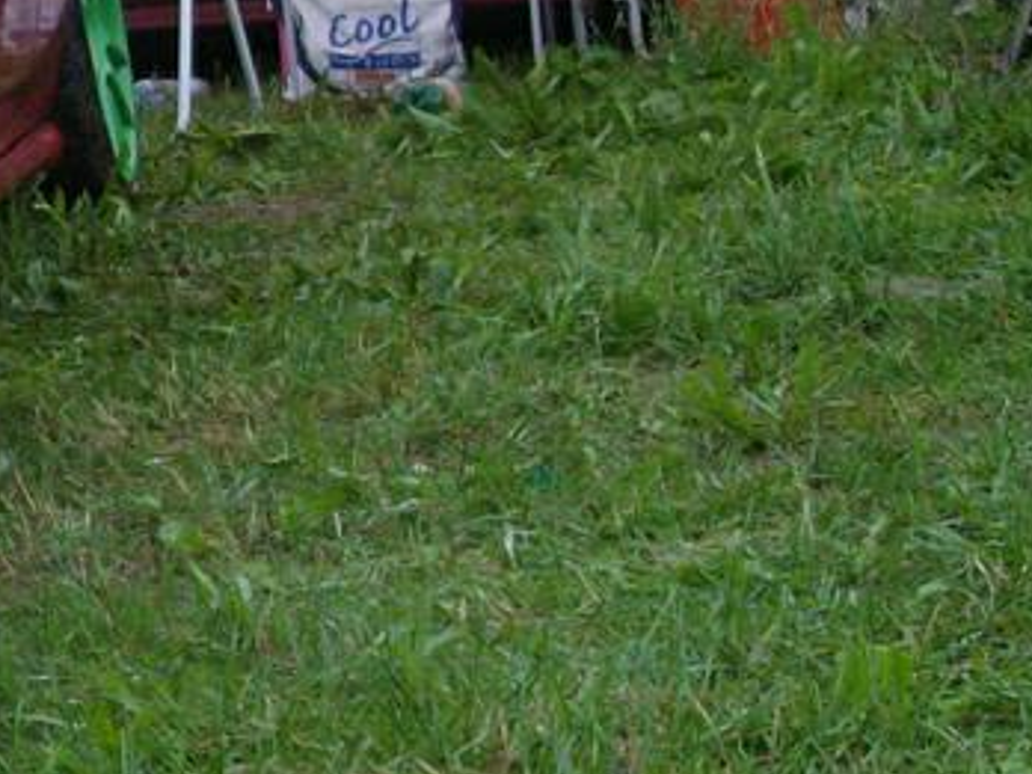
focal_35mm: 124
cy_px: 187
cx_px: -534
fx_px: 3697
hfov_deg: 14.7
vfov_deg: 11.9
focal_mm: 6
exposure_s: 1/250
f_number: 2.7
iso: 160
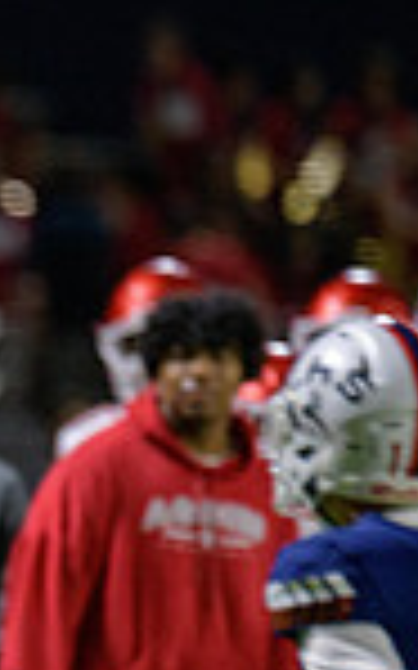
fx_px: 21748
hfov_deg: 1.1
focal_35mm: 1192
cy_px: 812
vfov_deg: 1.8
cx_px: -436
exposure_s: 1/250
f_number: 2.8
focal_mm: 300
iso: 2000
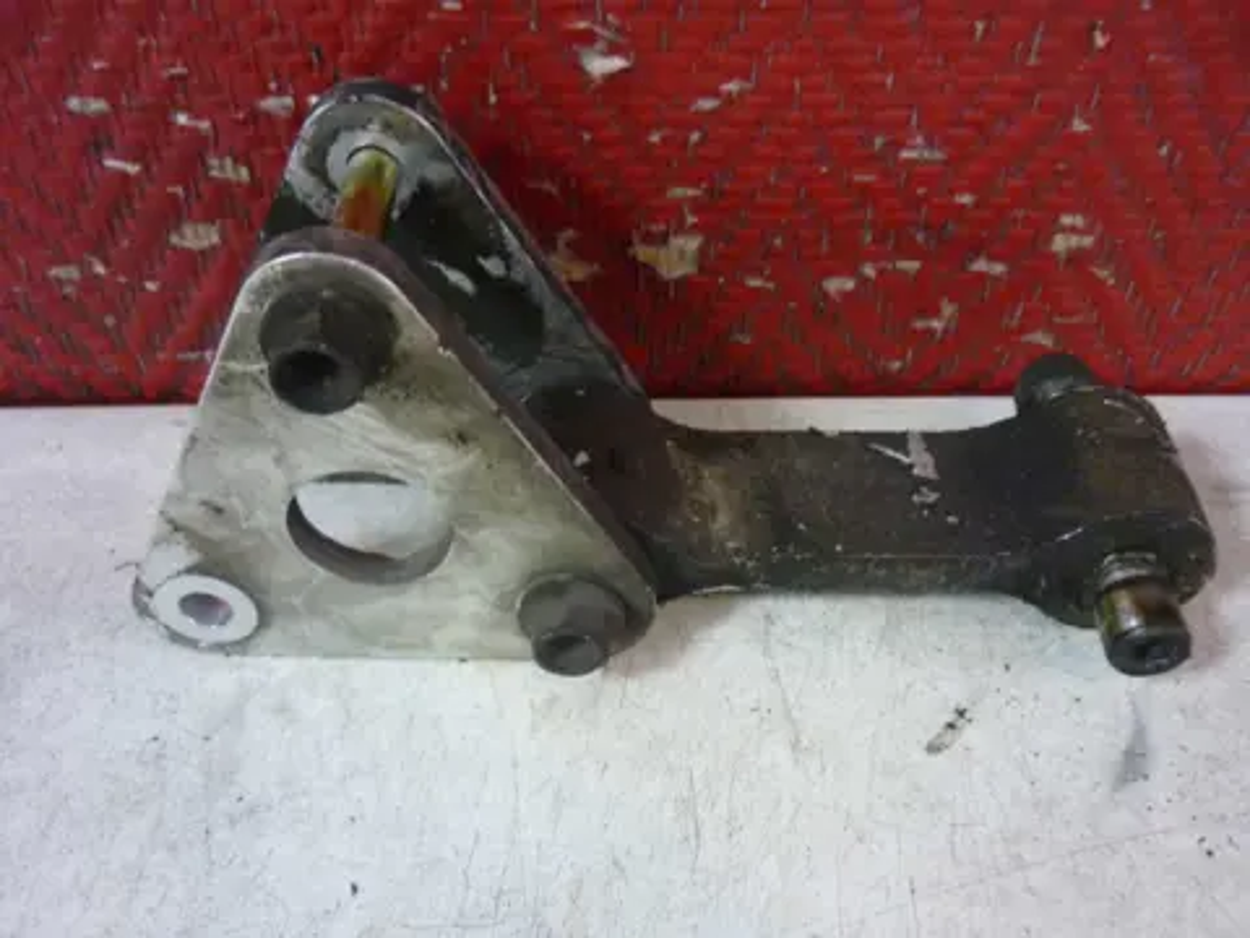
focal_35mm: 33
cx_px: 625
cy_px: 469
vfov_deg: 42.9
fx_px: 1192
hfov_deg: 55.4
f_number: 2.8
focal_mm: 5.5
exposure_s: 1/8
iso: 400
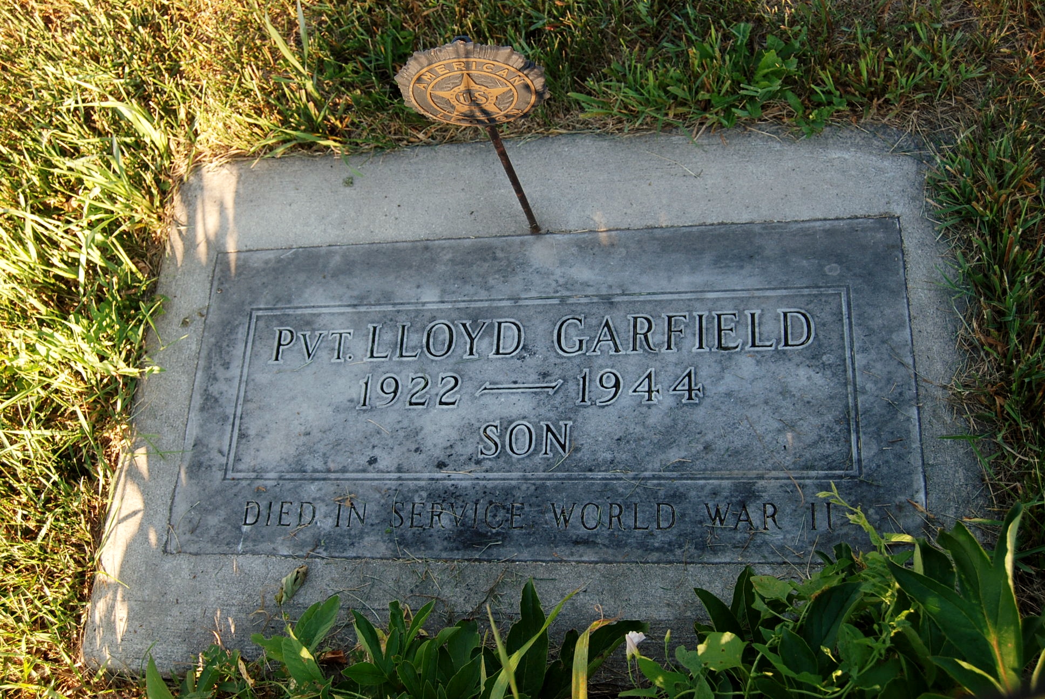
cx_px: 522
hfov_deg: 53.1
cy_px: 350
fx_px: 1046
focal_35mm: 36
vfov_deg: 37.0
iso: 200
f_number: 5.6
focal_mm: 24
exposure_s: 1/125
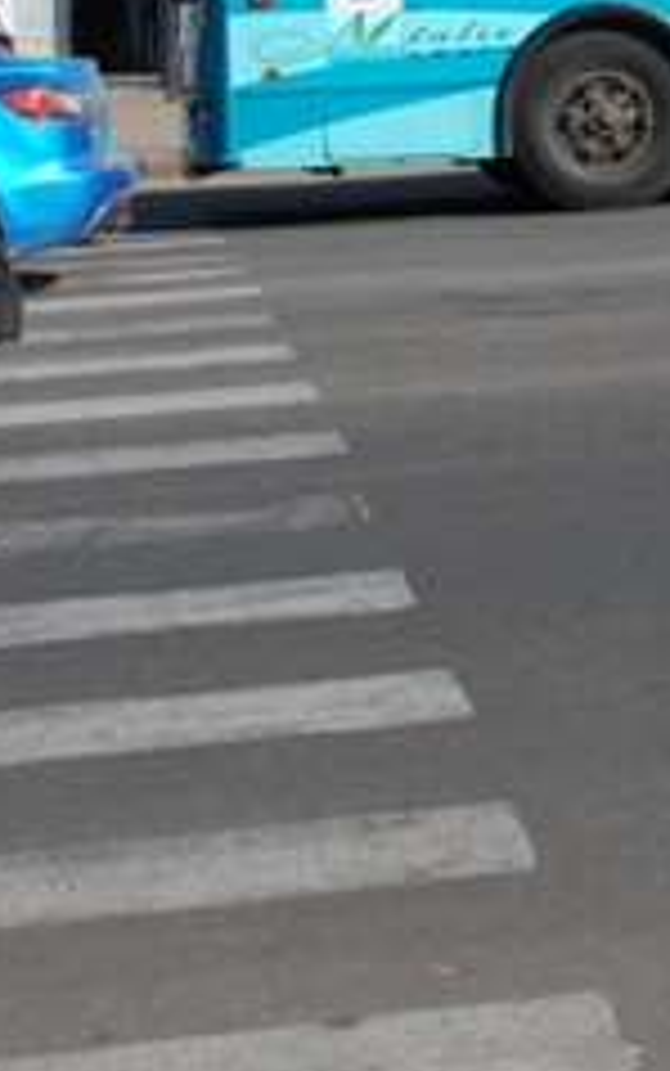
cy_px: -117
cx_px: 866
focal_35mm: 115
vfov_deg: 17.5
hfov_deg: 11.1
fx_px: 3356
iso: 400
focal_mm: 22
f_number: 11
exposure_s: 1/500
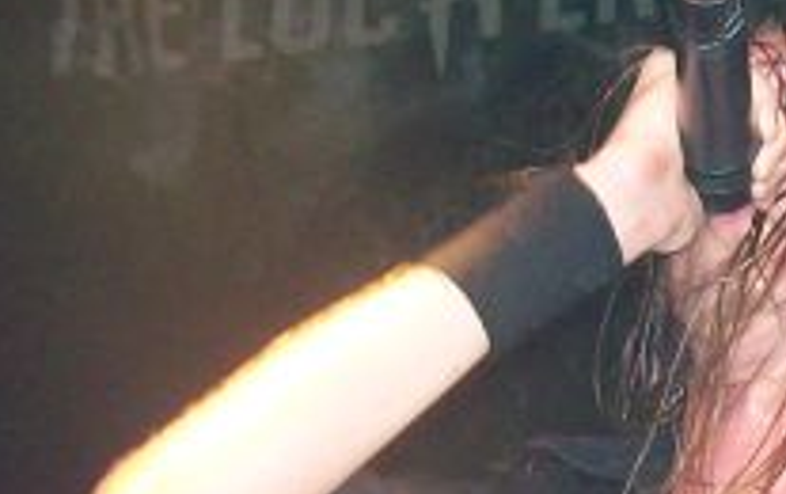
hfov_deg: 14.2
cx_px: 592
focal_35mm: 147
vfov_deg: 8.9
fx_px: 3153
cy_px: 547
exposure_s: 1/64
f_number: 2.7
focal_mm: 6
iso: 140
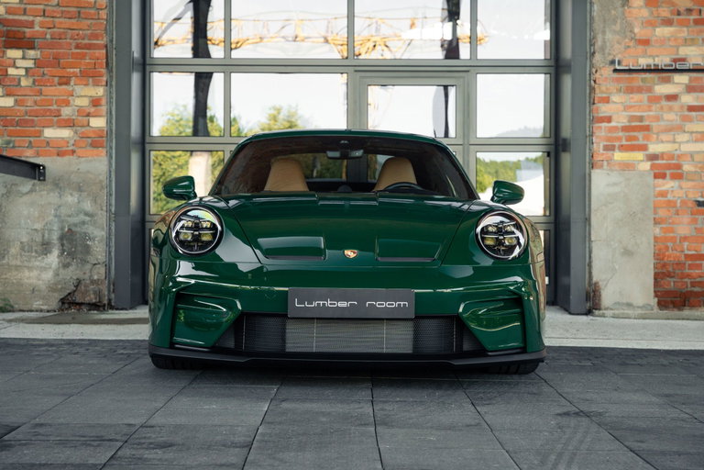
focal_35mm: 70
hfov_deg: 28.7
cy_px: 235
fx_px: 1376
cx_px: 352
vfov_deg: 19.4
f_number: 5.6
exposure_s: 1/250
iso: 1600
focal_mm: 70
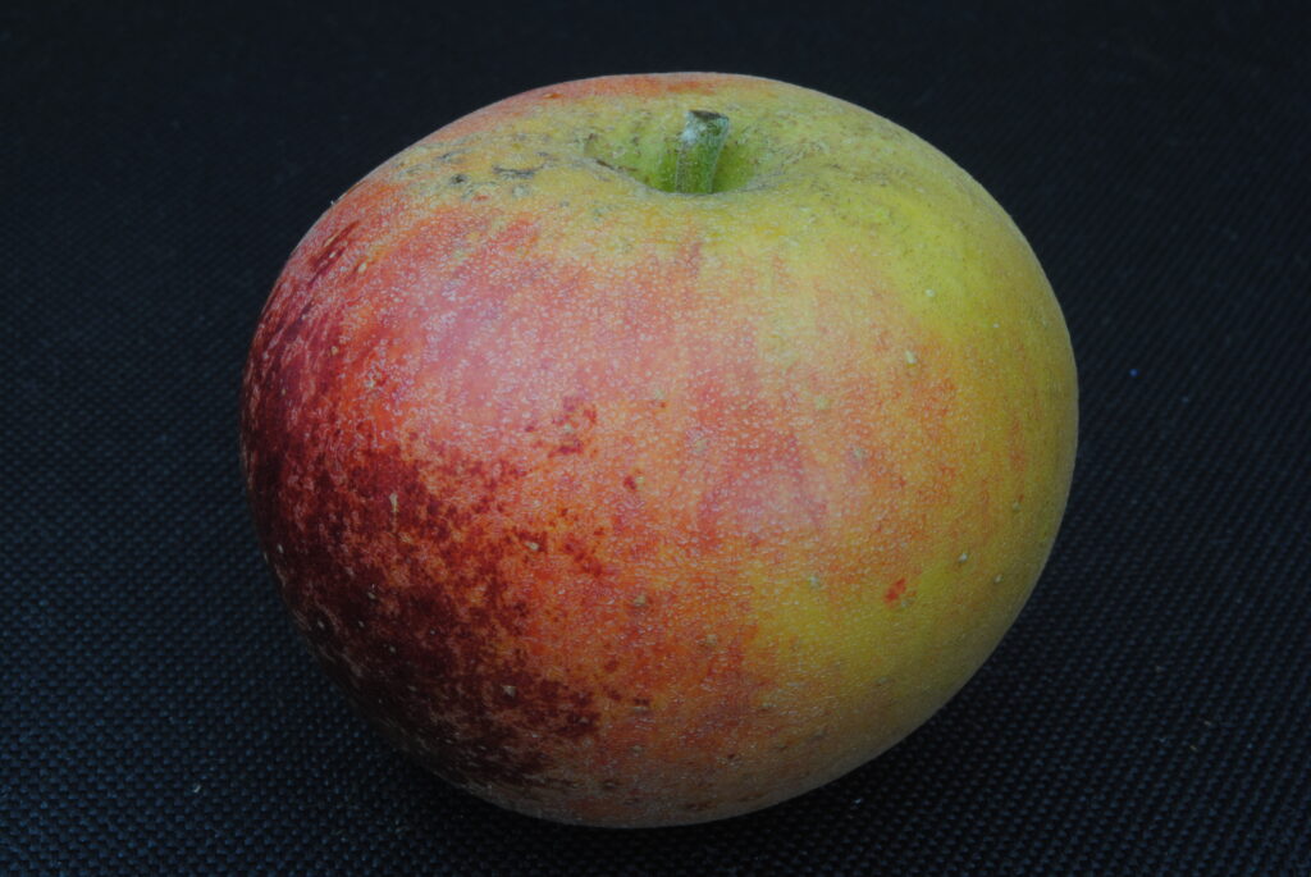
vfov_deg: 18.2
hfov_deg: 27.0
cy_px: 438
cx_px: 656
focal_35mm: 75
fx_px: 2734
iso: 100
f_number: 29
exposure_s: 10
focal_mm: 50
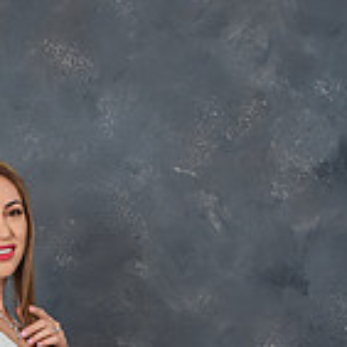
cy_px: 492
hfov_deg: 12.3
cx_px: -24
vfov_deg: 12.0
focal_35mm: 140
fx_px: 1588
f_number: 5.6
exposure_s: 1/160
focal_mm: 26
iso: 200
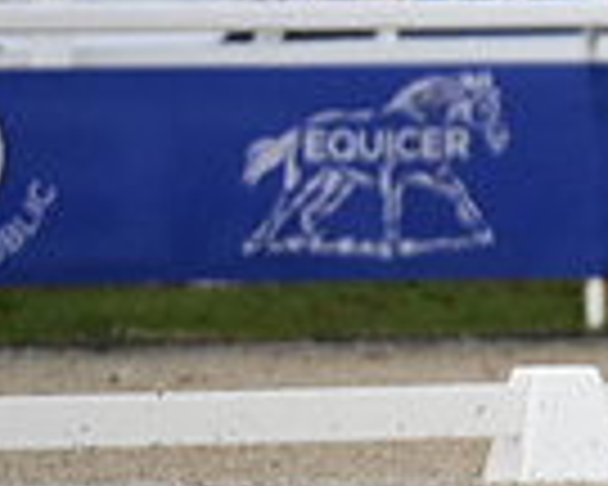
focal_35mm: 1609
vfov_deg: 1.0
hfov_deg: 1.2
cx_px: 1189
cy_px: -25
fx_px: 28953
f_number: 4.5
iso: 560
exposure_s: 1/1000
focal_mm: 400
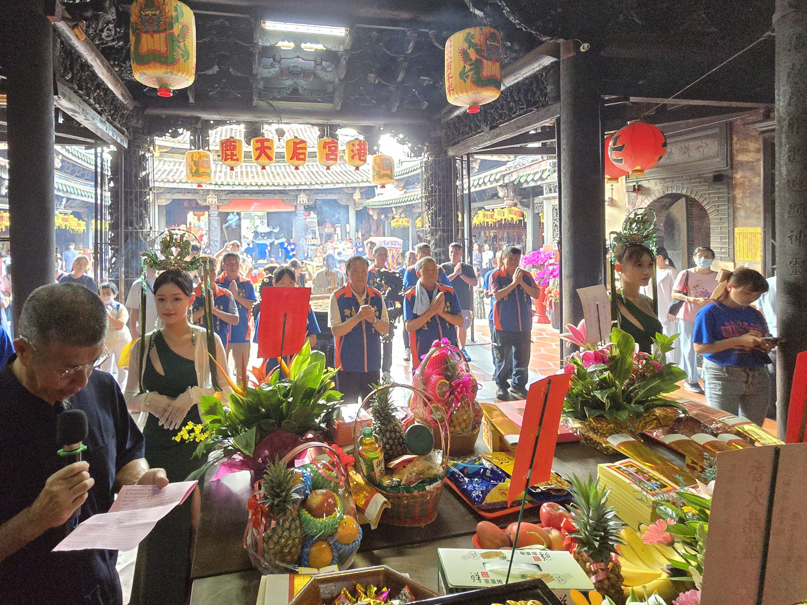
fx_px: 373
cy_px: 239
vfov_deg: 77.1
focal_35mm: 16
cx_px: 320
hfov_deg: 93.2
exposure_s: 1/60
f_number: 2.2
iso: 800
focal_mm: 2.2
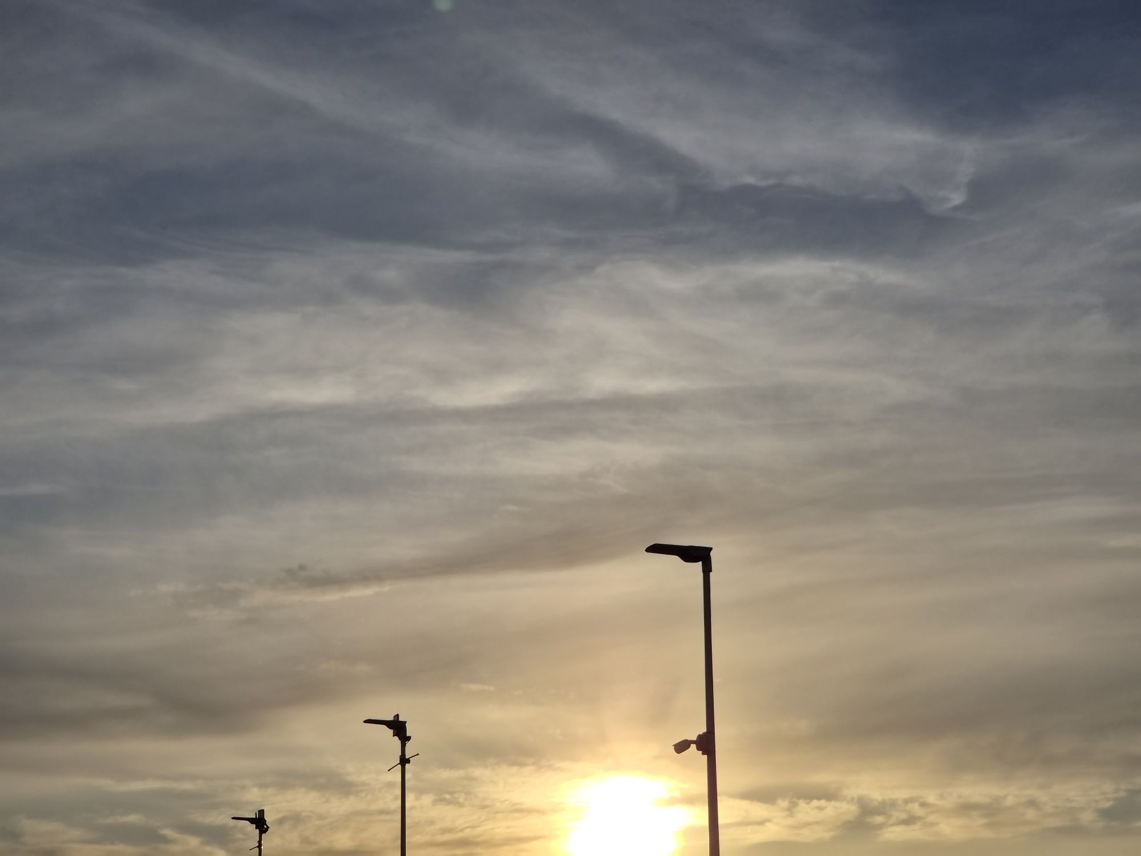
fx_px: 2274
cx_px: 570
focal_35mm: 69
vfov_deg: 21.3
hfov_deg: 28.2
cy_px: 428
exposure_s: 1/5808
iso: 25
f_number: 2.4
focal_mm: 7
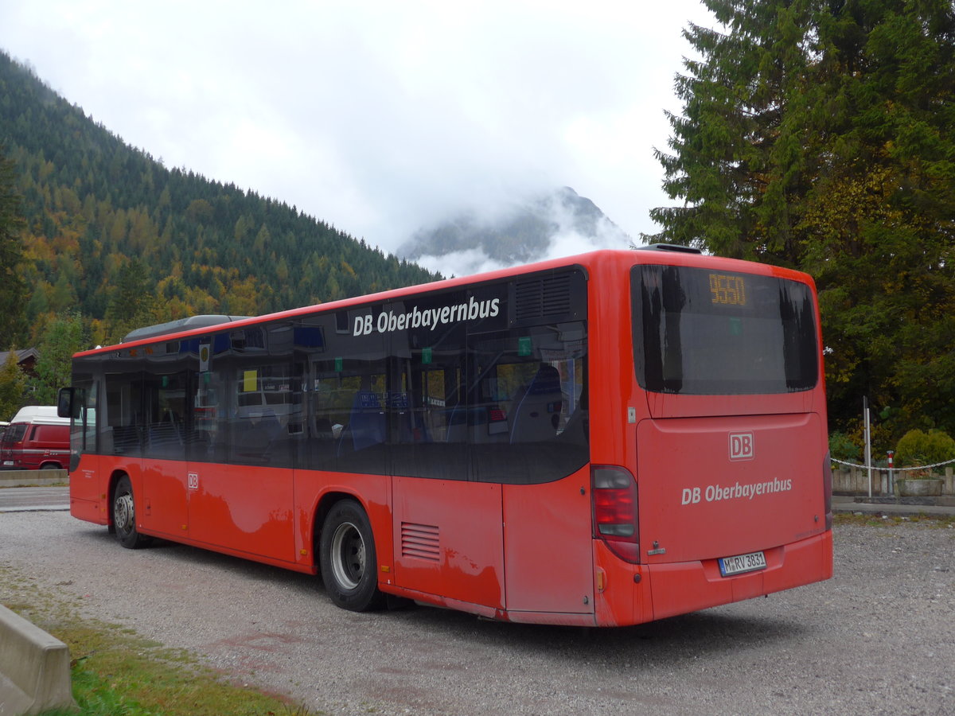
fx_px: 993
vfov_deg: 39.7
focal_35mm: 36
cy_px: 358
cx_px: 478
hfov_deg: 51.4
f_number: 2.8
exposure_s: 1/160
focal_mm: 7.5
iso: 80
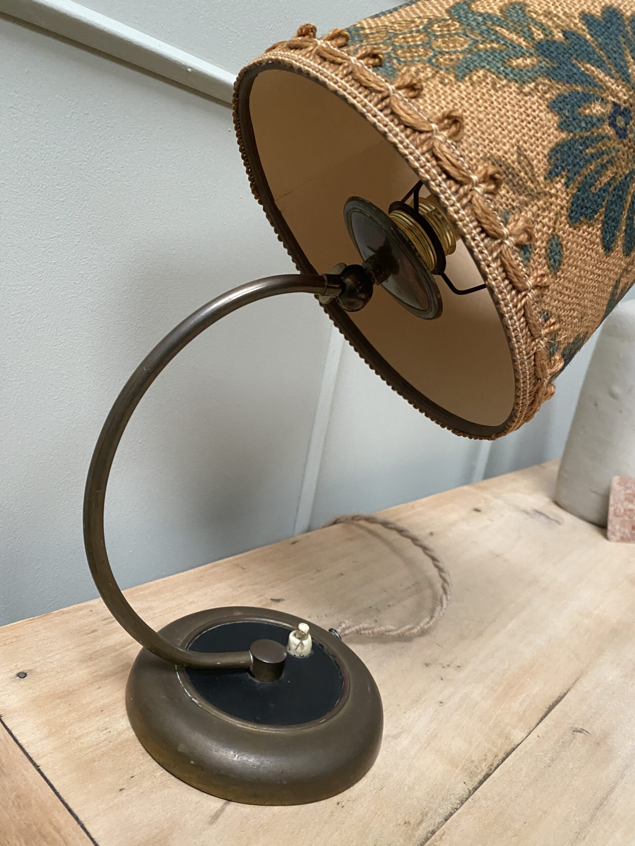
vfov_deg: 67.3
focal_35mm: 26
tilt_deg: -11.9
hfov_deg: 53.1
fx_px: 636
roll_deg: -10.8
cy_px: 423
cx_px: 318
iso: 320
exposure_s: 1/60
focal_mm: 4.25
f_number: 1.8
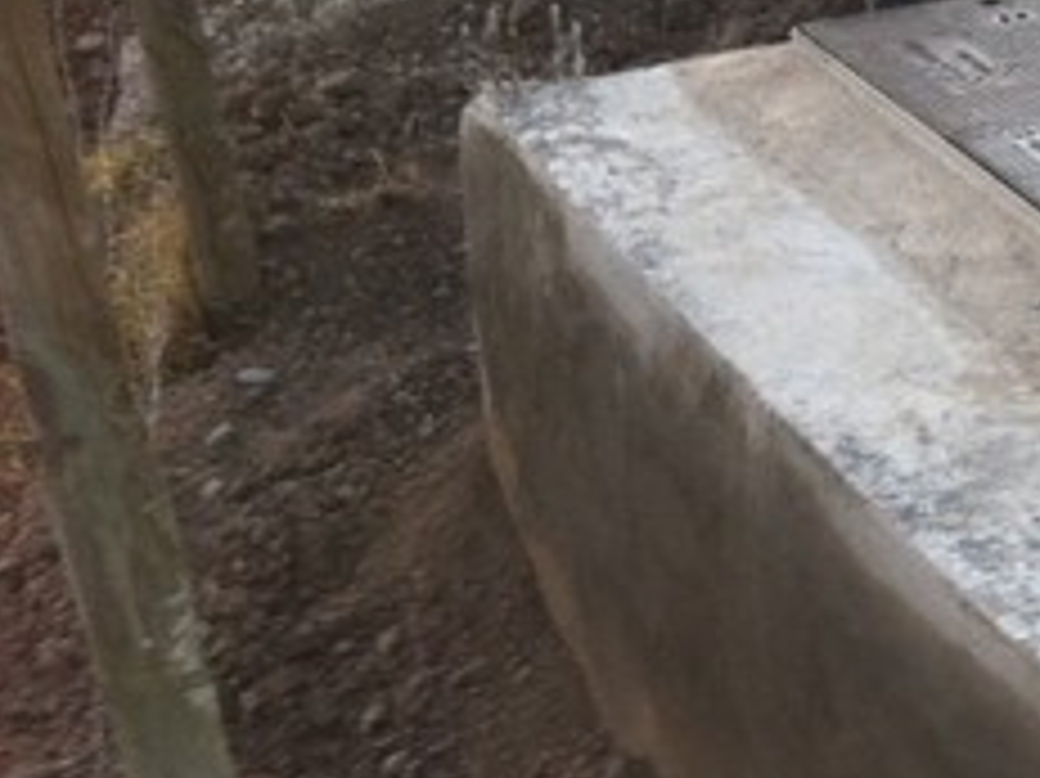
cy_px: -13
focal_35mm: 121
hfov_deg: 14.5
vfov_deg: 12.1
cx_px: 1796
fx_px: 3633
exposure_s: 1/30
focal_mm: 3.85
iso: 80
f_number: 2.8
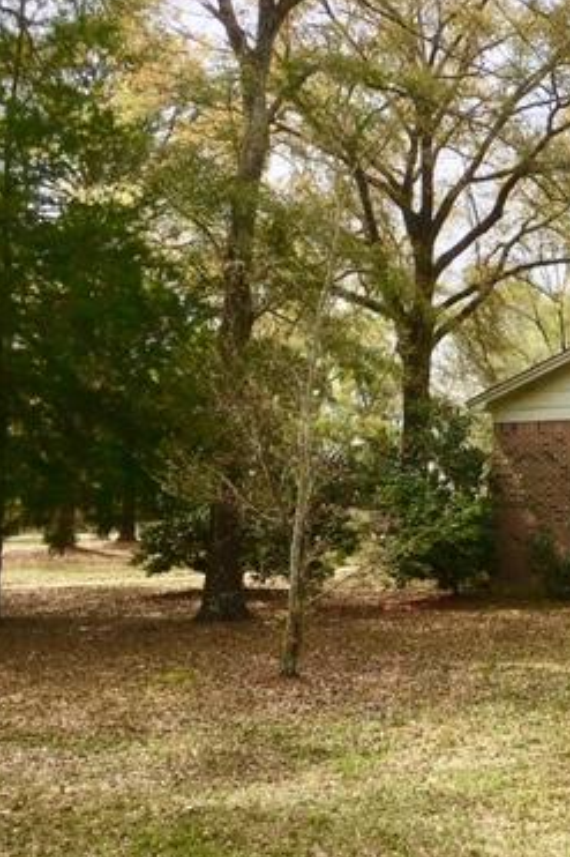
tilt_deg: +5.5
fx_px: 1236
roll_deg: -0.6
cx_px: 602
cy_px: 356
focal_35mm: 52
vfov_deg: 38.1
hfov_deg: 24.5
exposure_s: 1/1789
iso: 25
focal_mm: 4.15
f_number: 2.2
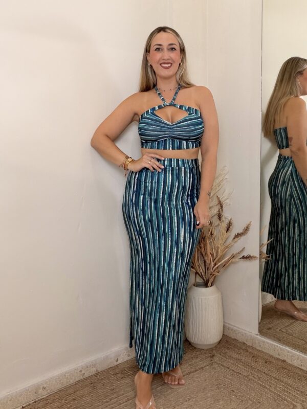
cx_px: 154
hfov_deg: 46.8
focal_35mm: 30
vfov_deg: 60.0
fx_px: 355
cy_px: 204
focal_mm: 2.71
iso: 100
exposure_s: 1/50
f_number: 1.9
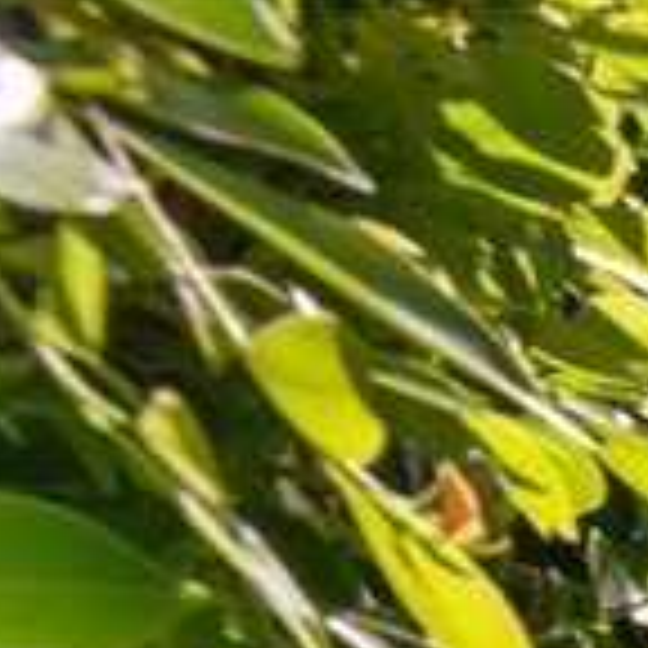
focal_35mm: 97
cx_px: 2196
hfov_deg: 9.9
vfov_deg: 13.5
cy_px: 1521
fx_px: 2054
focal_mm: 16
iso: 64
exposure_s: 1/100
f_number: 8
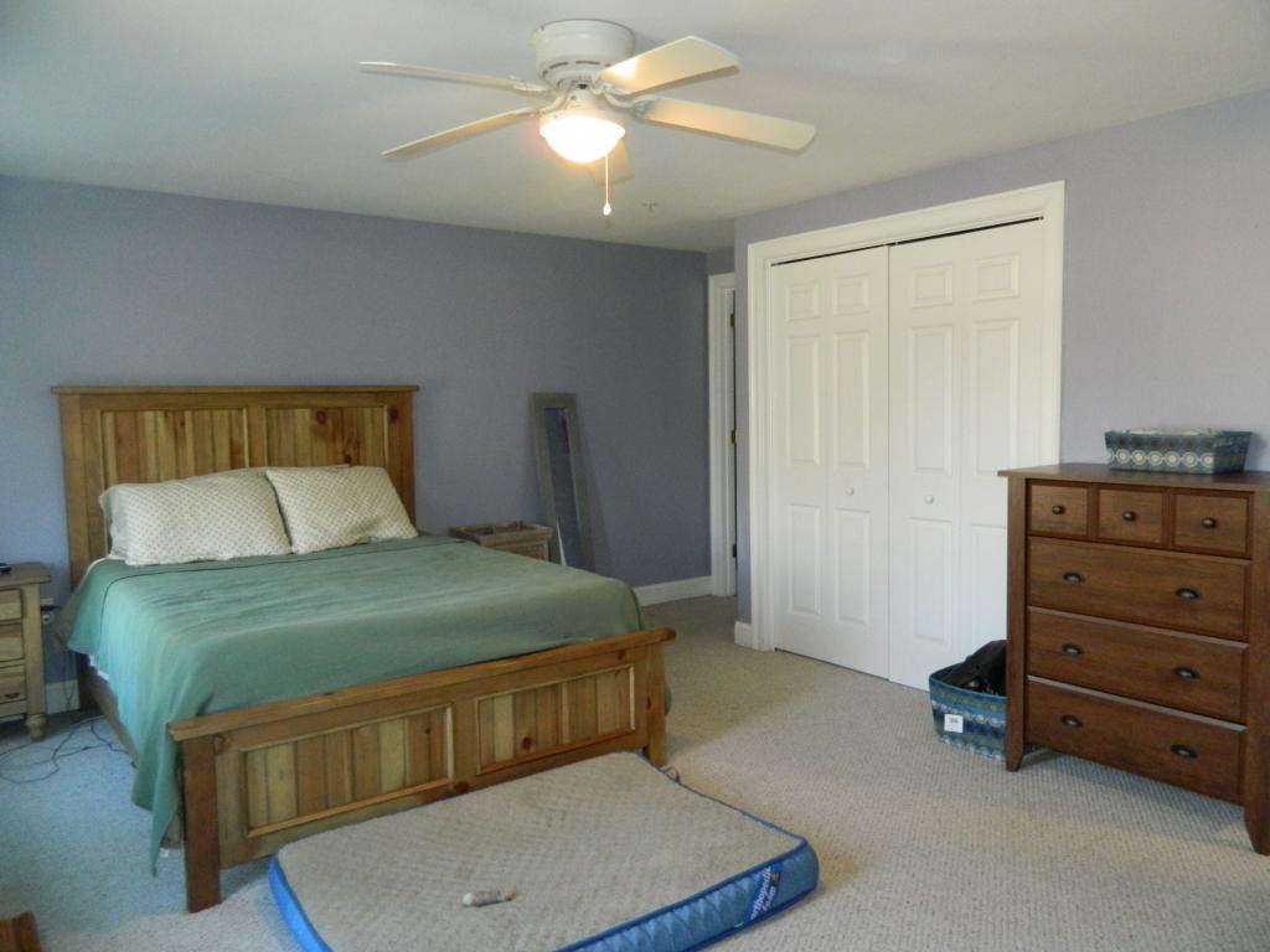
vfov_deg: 54.9
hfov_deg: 69.4
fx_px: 917
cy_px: 476
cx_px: 635
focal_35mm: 25
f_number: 3.1
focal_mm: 4.5
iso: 400
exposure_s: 1/20
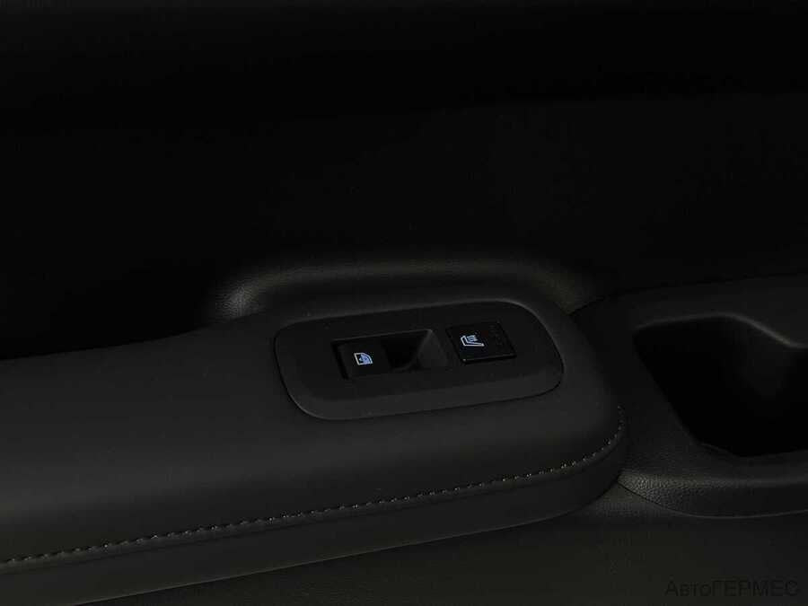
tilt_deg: -29.9
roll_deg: +0.3
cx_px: 404
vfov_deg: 30.3
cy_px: 303
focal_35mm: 48
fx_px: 1120
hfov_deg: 39.7
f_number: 1.78
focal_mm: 6.86
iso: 400
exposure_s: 1/33
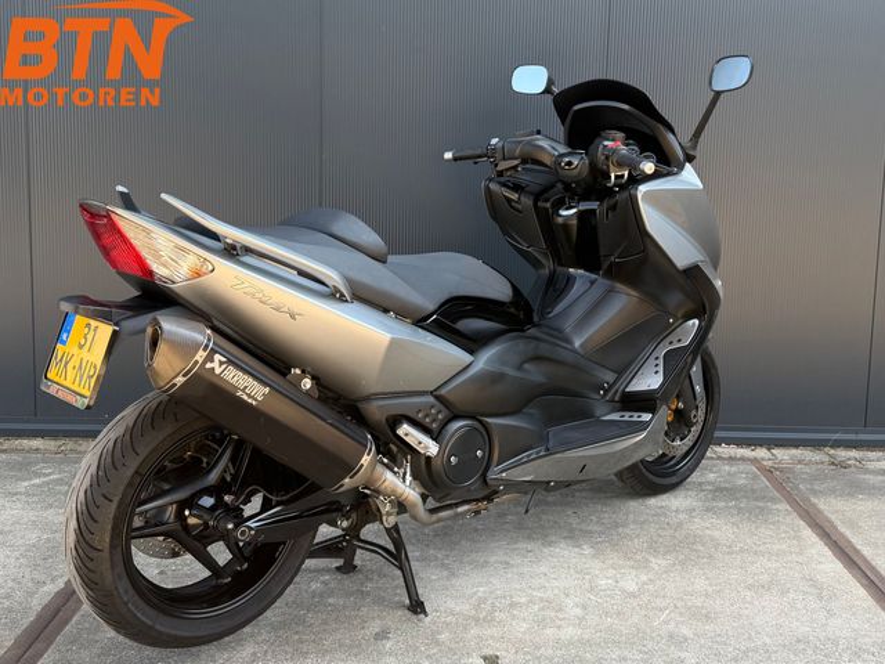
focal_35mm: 24
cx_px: 442
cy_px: 332
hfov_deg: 71.6
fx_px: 614
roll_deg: -1.3
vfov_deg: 56.8
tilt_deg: -7.8
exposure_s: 1/234
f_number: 1.78
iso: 64
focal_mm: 6.76
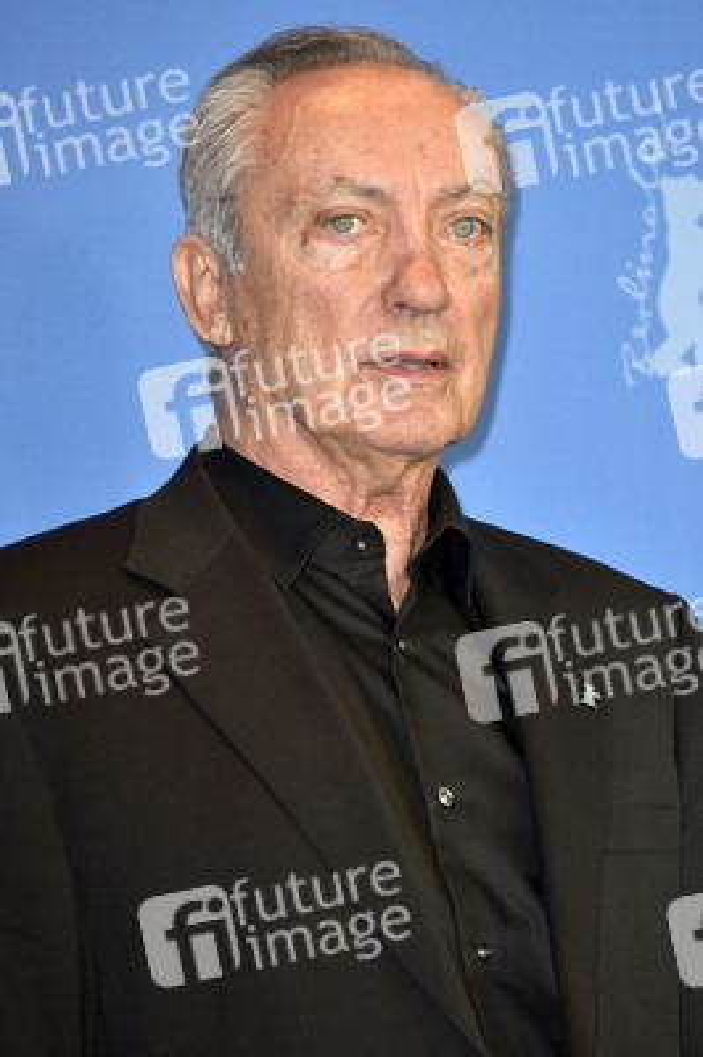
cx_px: 352
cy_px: 528
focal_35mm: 300
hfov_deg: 4.6
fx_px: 8802
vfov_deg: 6.9
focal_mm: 300
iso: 640
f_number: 5.6
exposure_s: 1/125
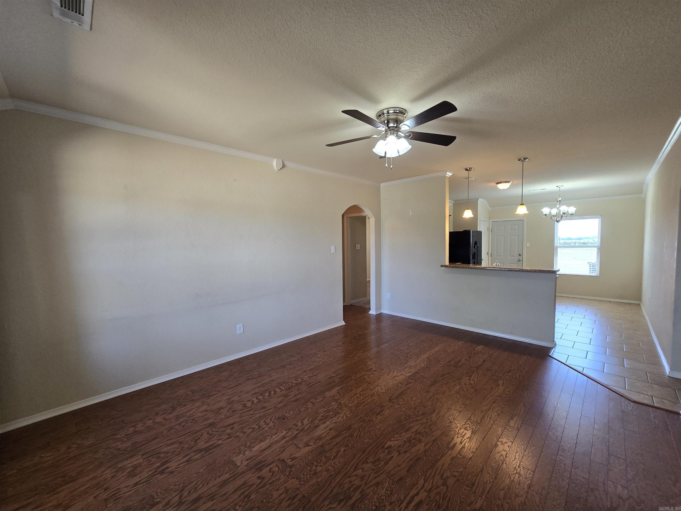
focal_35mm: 13
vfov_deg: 89.9
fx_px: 256
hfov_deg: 106.2
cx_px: 340
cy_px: 256
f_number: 2.2
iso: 100
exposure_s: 1/60
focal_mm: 2.2
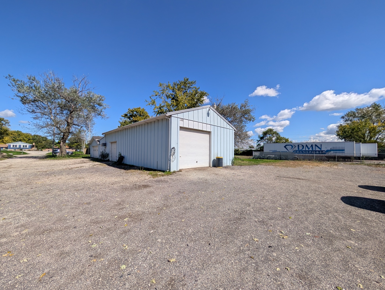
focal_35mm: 12
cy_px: 145
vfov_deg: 94.7
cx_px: 192
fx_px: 134
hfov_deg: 110.5
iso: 53
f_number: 1.7
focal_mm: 2.02
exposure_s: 1/6494
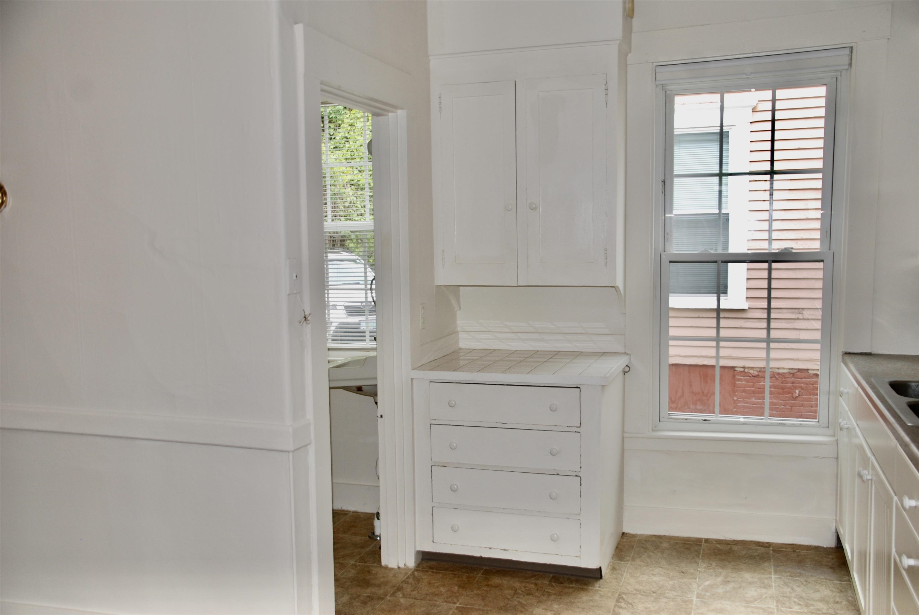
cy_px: 308
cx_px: 460
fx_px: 843
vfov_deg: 40.1
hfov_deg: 57.2
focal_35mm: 33
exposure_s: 1/60
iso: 200
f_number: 3.8
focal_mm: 22
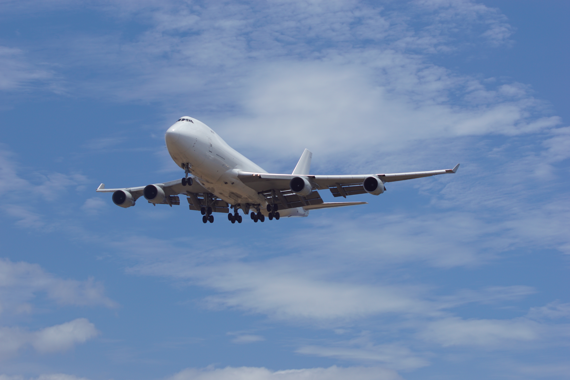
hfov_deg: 18.2
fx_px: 1781
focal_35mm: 112
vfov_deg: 12.2
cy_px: 190
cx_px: 285
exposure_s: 1/800
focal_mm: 75
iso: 125
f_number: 9
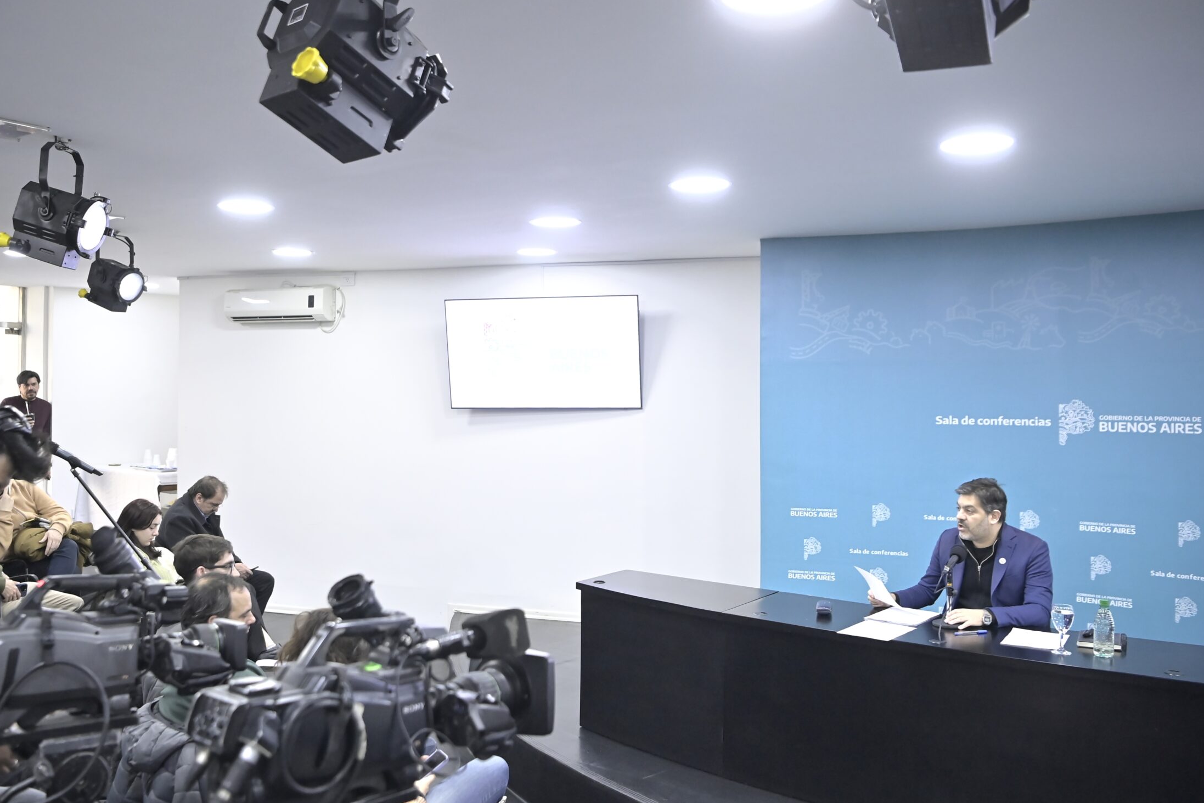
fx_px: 936
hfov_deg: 65.4
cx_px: 558
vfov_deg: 46.4
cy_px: 387
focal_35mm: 28
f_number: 3.2
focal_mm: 24
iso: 4000
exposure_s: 1/323
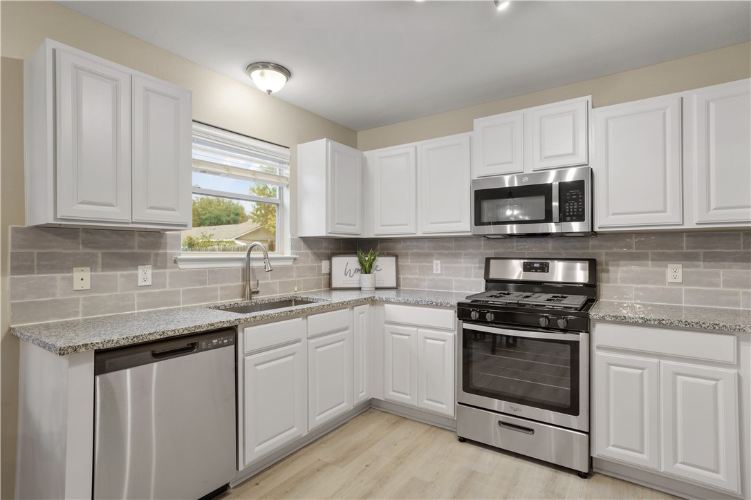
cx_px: 376
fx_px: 375
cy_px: 250
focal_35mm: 18
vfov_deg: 67.4
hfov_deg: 90.0
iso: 100
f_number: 8
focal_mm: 18
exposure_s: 1.6
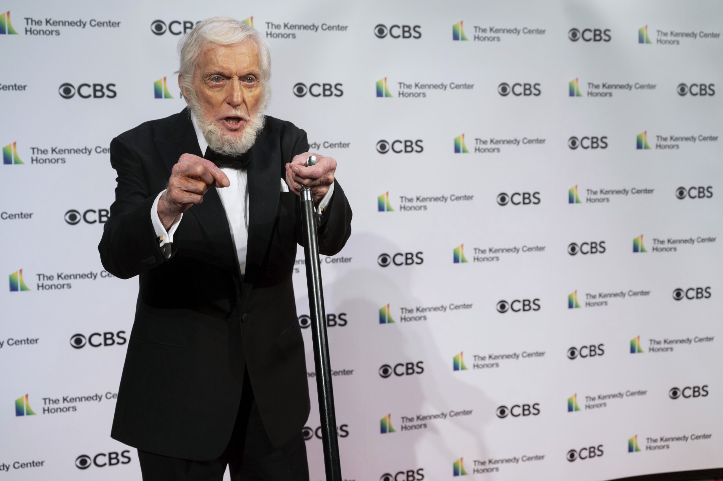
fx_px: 1003
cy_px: 240
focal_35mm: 50
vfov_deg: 27.0
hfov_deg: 39.6
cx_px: 362
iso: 1250
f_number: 5.6
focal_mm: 50
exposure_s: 1/250
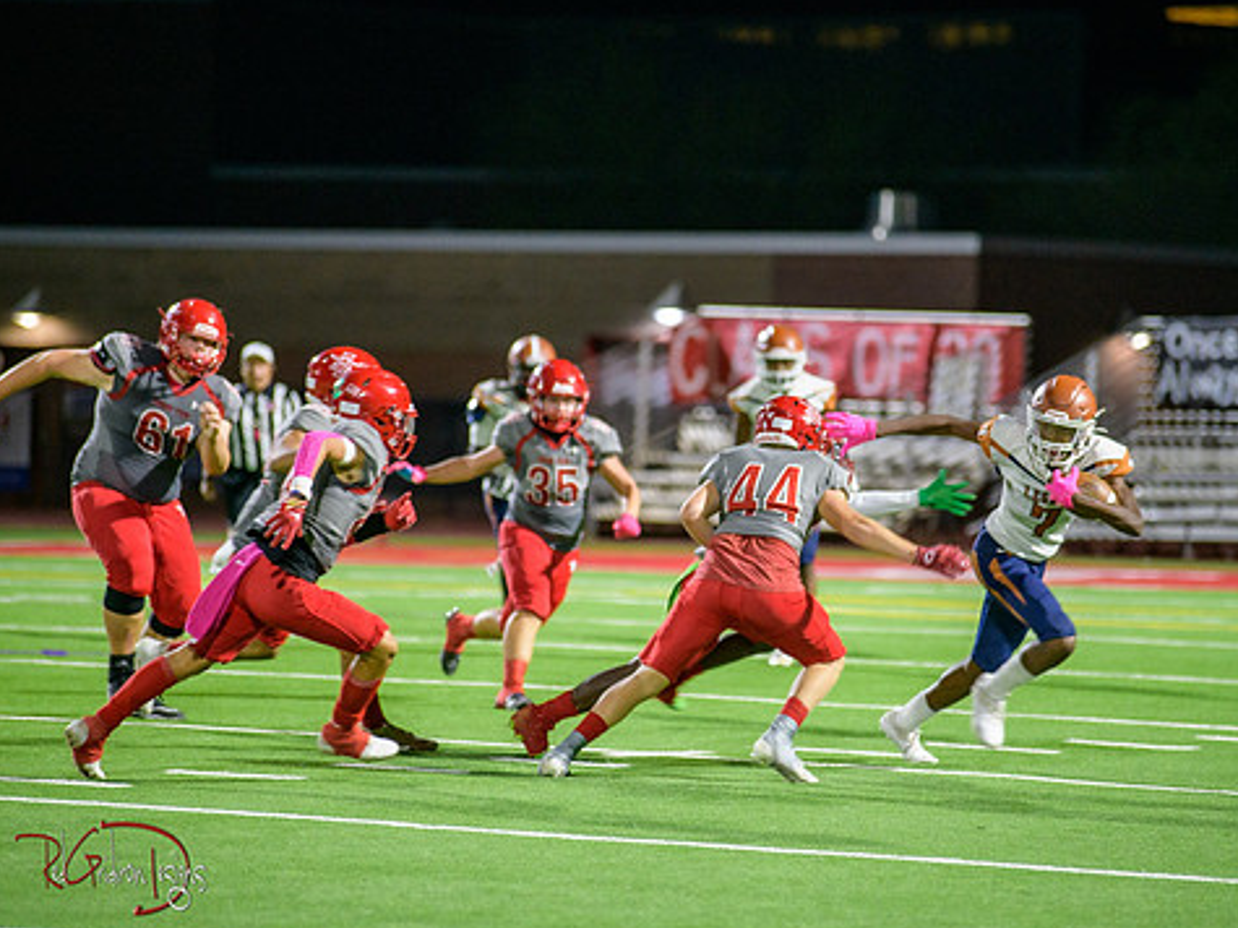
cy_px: 491
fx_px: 8402
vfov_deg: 6.3
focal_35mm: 235
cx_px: 704
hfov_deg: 8.4
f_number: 2.8
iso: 1600
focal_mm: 200
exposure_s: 1/250
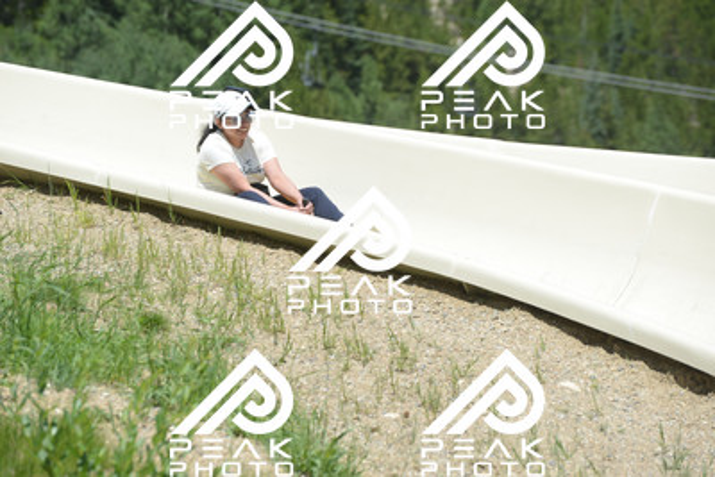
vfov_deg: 7.0
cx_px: 358
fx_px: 3874
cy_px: 238
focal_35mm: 195
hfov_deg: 10.5
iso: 200
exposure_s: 1/640
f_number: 6.3
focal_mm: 195
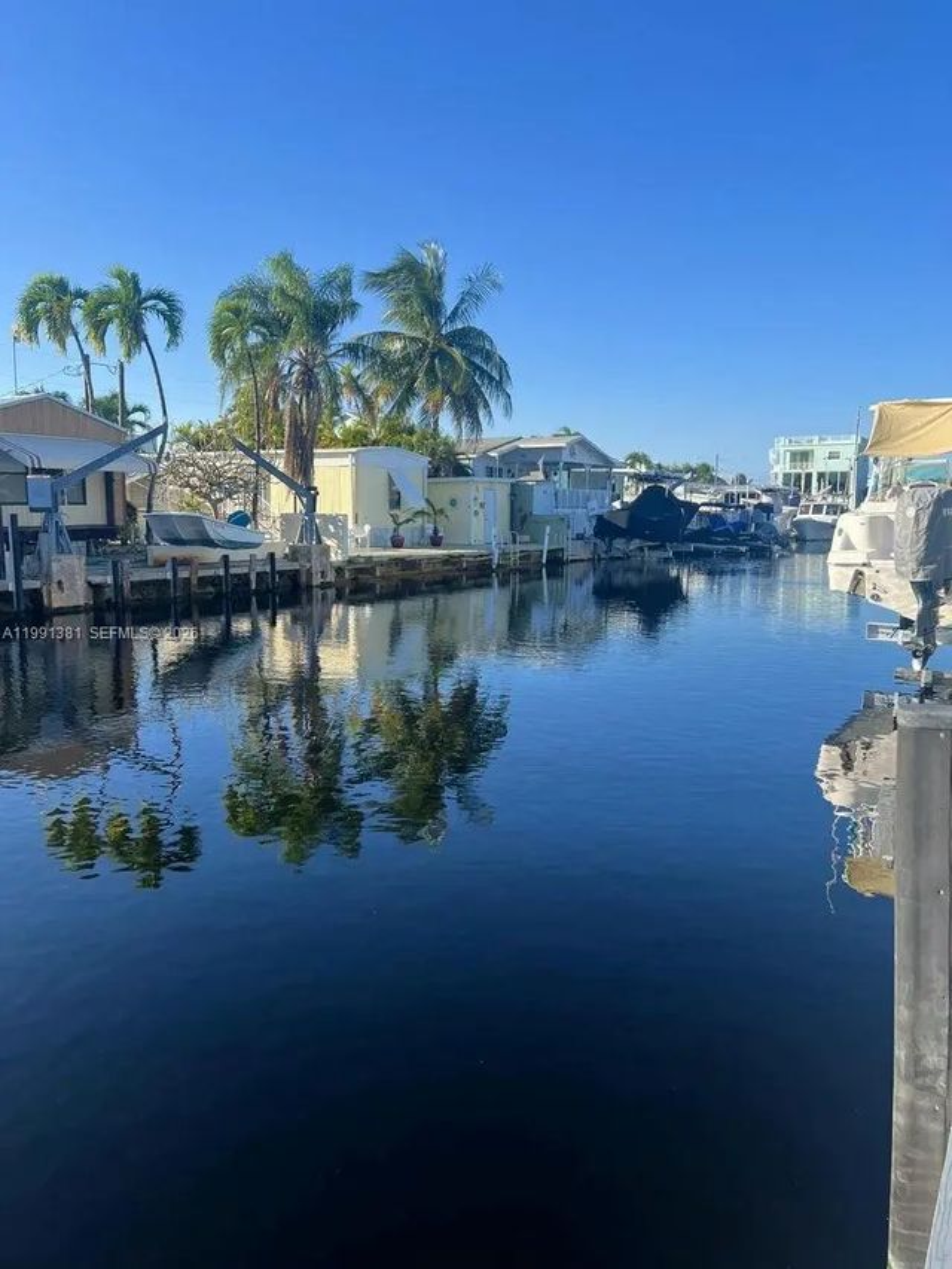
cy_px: 634
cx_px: 476
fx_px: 953
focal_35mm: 26
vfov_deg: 67.3
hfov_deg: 53.1
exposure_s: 1/2083
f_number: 1.5
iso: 50
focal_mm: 5.7
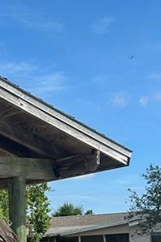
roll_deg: +2.0
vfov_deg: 18.7
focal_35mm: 103
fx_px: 691
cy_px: 292
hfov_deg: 13.1
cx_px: -7
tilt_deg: -0.4
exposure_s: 1/3155
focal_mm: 6.86
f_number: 1.78
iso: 80
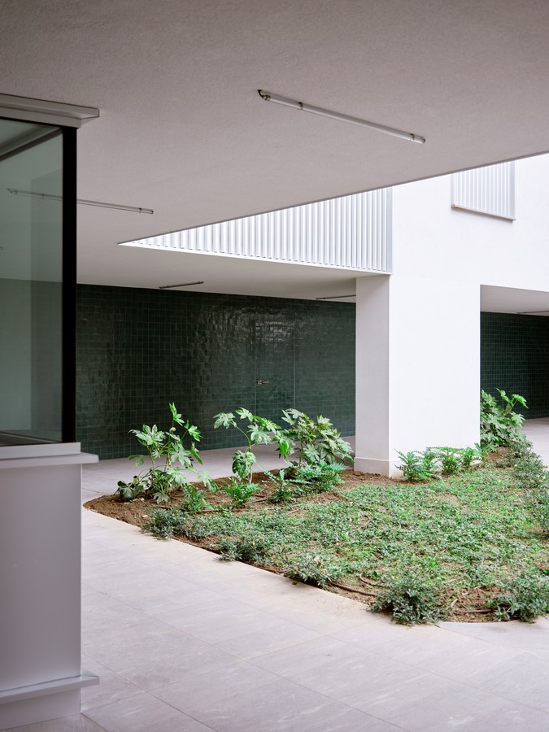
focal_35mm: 37
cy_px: 366
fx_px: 782
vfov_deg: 50.1
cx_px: 274
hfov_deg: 38.7
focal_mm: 47.4
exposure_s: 1/42
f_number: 5
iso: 200
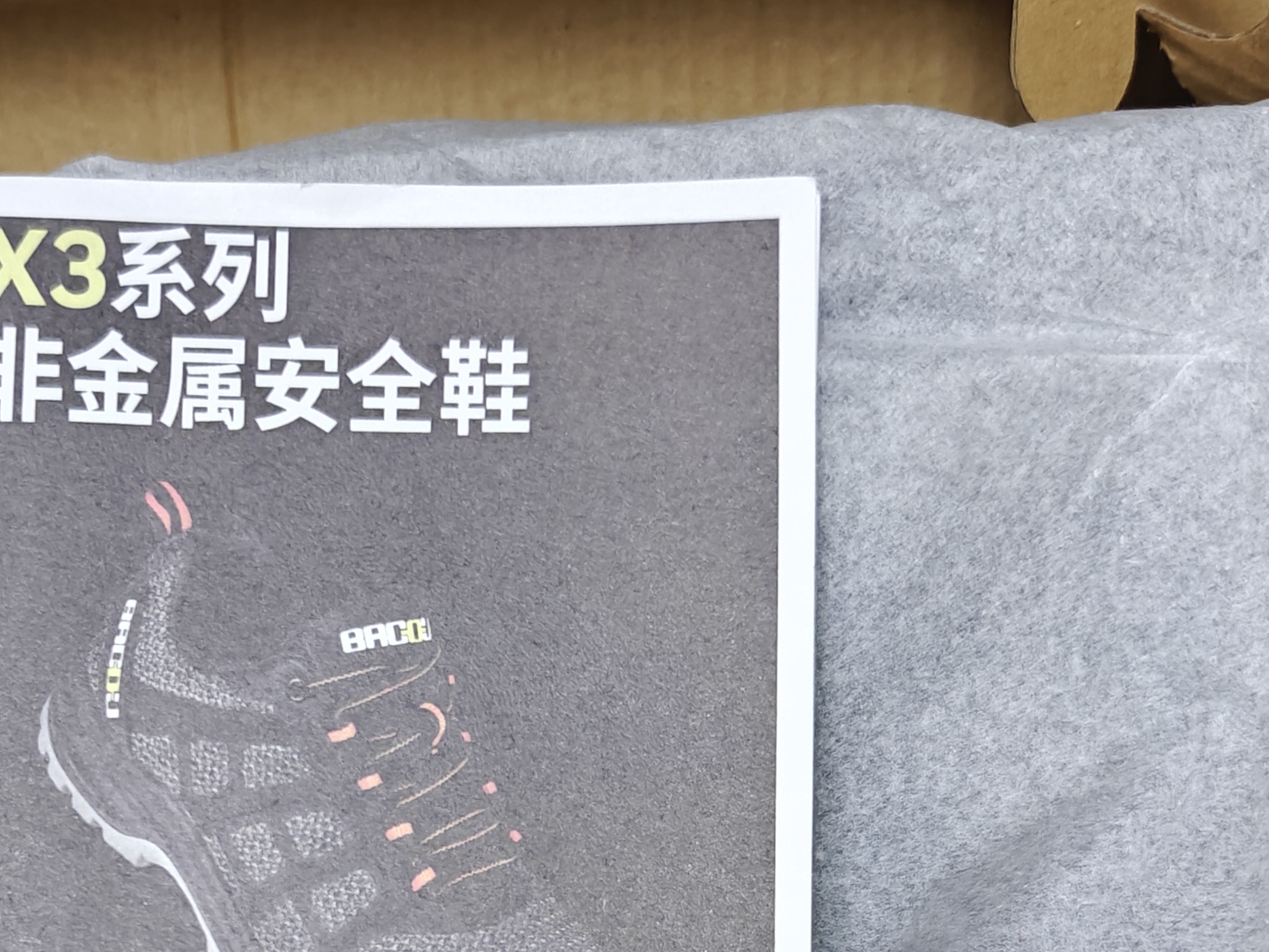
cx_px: 377
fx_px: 2163
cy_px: 970
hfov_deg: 32.3
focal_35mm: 59
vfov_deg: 23.7
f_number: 1.6
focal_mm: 6.06
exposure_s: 1/100
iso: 1250
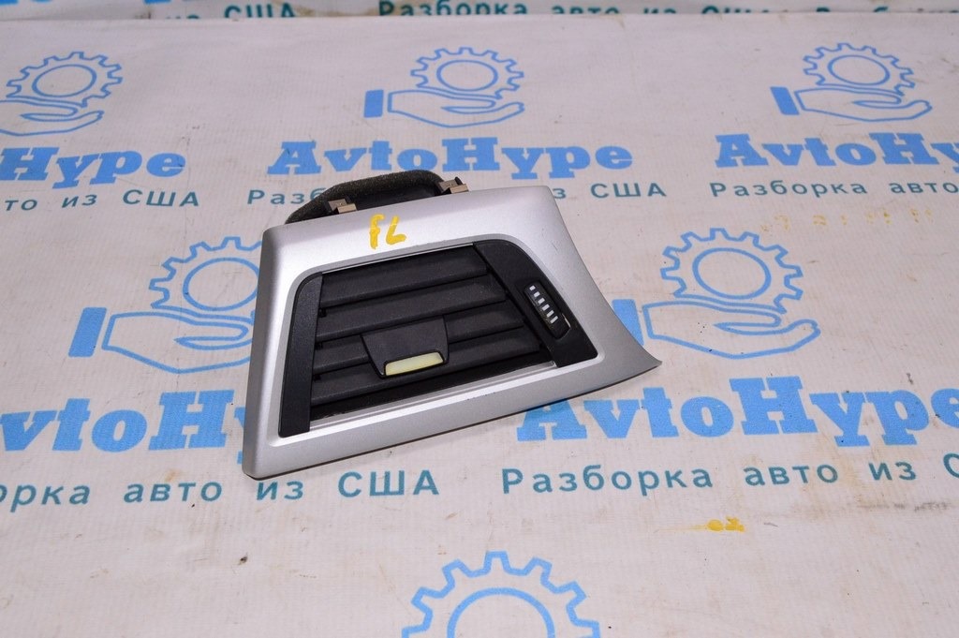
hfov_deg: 48.0
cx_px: 480
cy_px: 319
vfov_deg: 33.0
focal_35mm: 40
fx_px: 1078
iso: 1600
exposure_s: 1/200
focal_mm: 27
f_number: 8
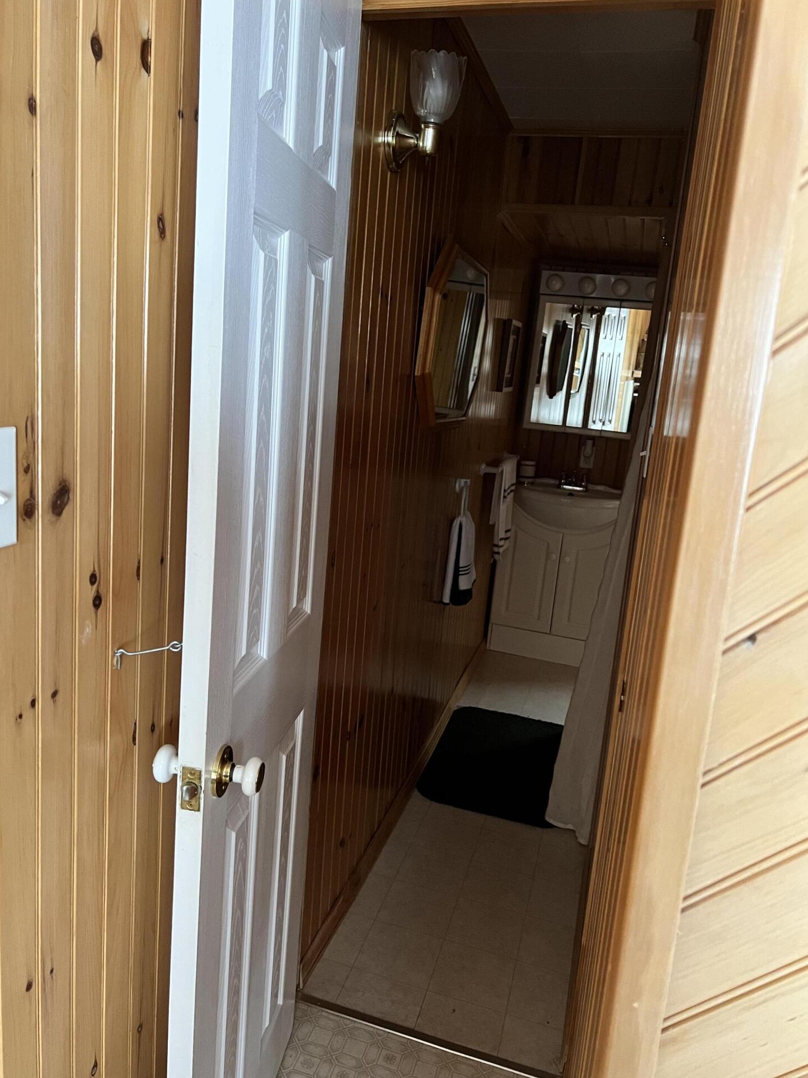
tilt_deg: -12.1
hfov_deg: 51.3
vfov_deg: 65.3
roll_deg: -4.8
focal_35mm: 27
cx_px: 389
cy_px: 527
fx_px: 840
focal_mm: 5.7
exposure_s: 1/58
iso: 500
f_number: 1.5
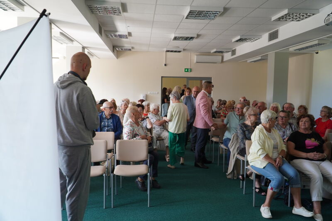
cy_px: 110
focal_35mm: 28
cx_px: 166
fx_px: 263
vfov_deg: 45.7
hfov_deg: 64.6
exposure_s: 1/60
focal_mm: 19
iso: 250
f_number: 4
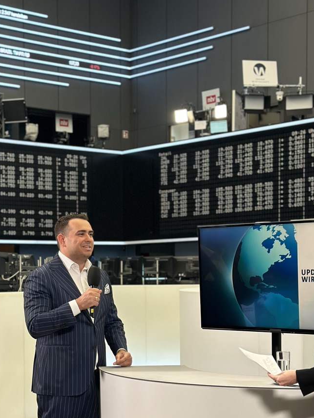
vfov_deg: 24.7
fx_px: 944
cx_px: 62
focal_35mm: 78
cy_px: 327
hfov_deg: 18.7
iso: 100
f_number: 1.78
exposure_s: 1/50
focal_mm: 6.86
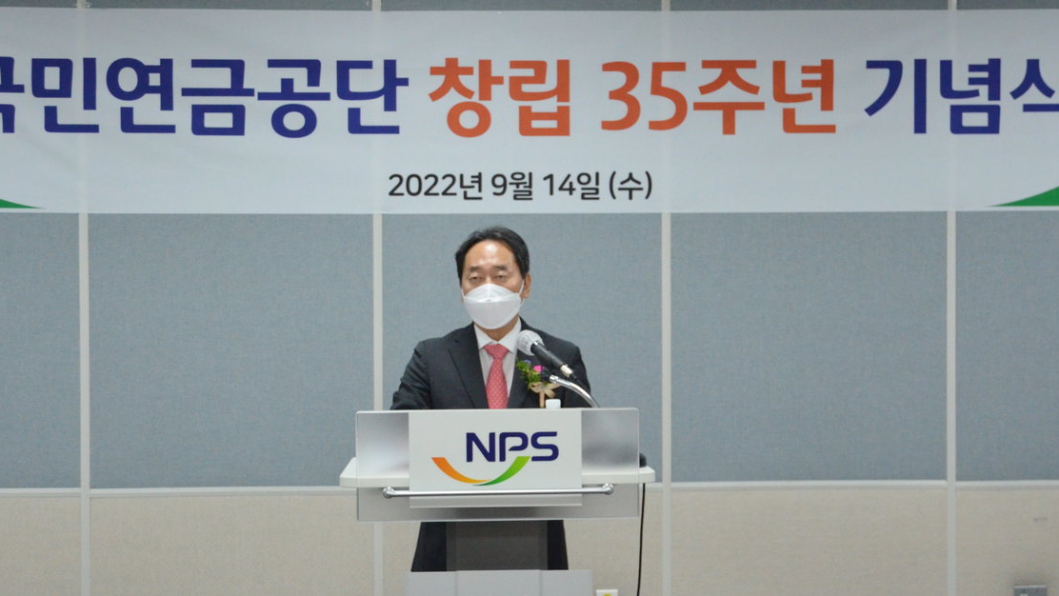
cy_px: 345
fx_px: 1236
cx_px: 512
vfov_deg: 27.1
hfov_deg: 46.4
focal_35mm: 44
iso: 2500
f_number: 5
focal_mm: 26
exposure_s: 1/400
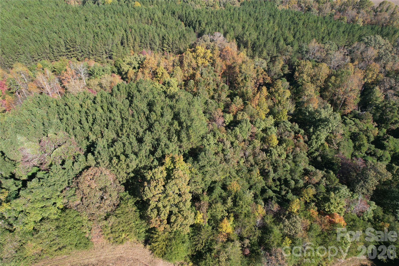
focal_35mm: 22
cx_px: 200
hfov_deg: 78.6
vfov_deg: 57.2
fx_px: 244
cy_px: 133
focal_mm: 8.38
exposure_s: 1/640
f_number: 2.8
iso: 100
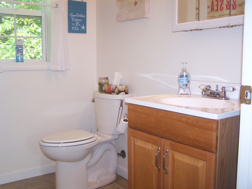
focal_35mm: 38
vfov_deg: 37.7
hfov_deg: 49.0
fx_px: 277
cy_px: 94
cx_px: 126
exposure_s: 1/60
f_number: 2.8
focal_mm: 6.3
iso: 140
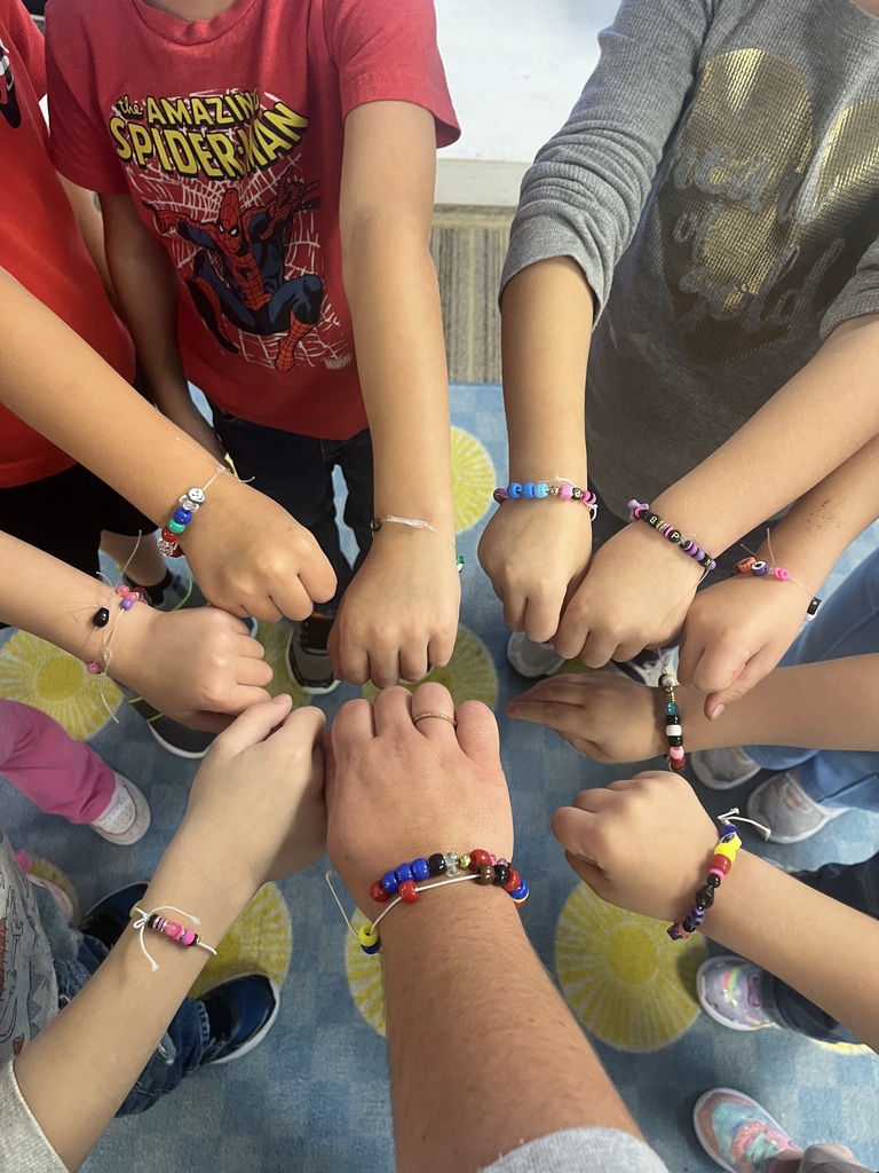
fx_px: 880
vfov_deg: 67.3
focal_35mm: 26
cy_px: 586
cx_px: 440
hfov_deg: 53.1
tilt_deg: -64.9
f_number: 1.6
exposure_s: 1/60
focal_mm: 5.1
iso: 200
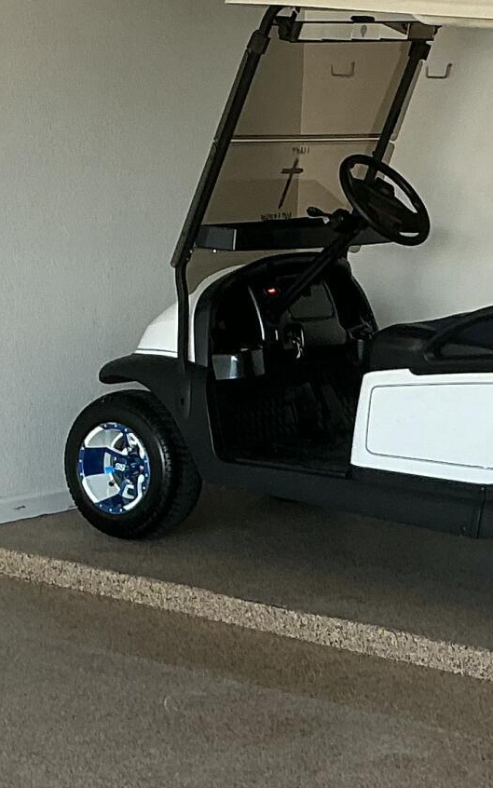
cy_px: 317
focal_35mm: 109
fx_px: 2342
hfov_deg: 12.0
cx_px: 103
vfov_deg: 19.1
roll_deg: -1.3
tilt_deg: -5.8
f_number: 1.8
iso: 40
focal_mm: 3
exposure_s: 1/120
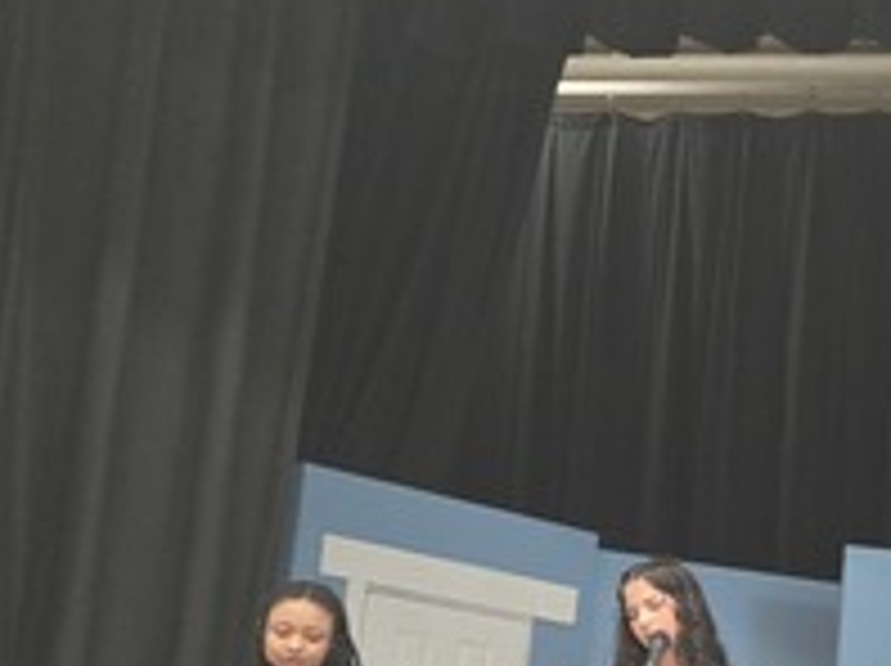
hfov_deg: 18.6
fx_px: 2391
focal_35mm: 93
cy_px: 644
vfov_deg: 15.6
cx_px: 1350
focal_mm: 5.4
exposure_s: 1/120
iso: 640
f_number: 1.8
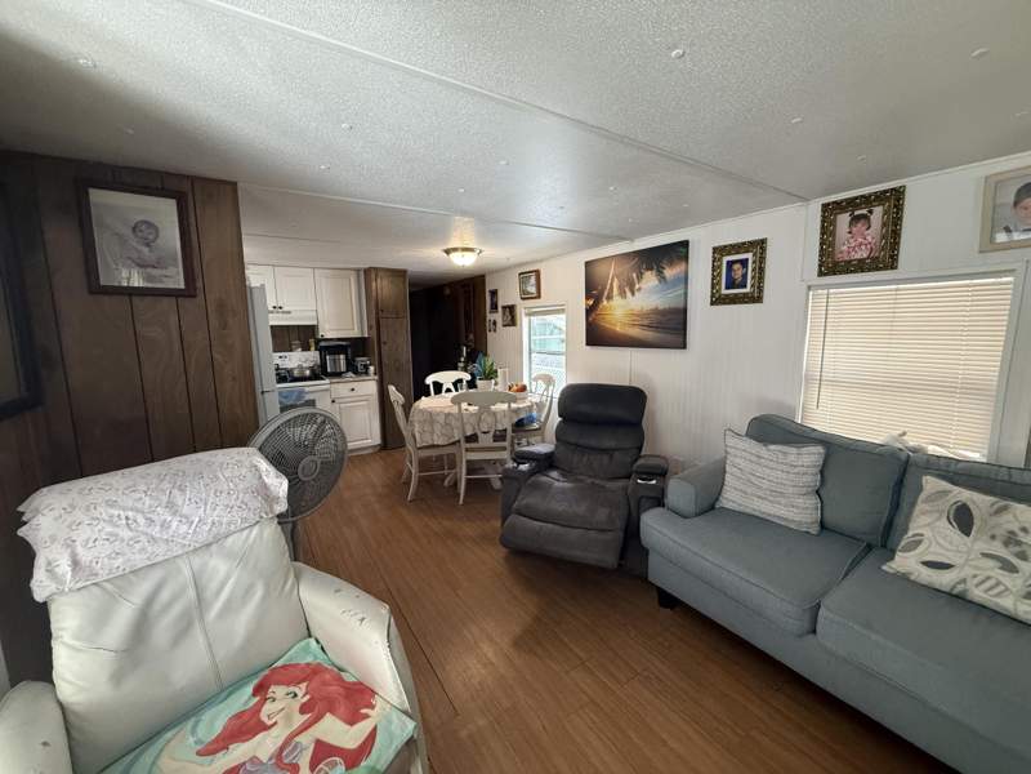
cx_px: 516
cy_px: 387
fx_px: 417
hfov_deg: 102.1
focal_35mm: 14
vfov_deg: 85.7
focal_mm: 2.22
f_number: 2.2
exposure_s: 1/120
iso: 320
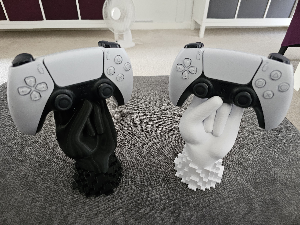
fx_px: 199
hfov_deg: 73.9
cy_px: 112
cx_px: 150
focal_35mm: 23
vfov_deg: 58.9
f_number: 1.7
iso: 640
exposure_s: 1/30
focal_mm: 6.3
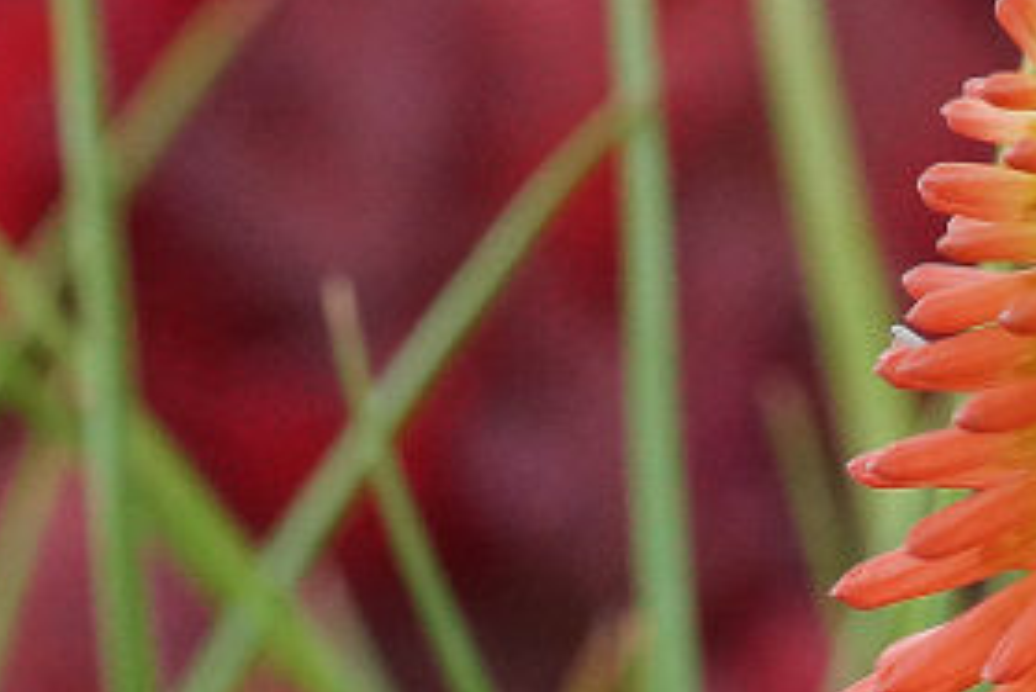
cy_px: 1169
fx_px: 18513
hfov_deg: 3.2
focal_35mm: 643
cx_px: 866
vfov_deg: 2.1
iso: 1250
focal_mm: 100
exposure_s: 1/160
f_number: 5.6
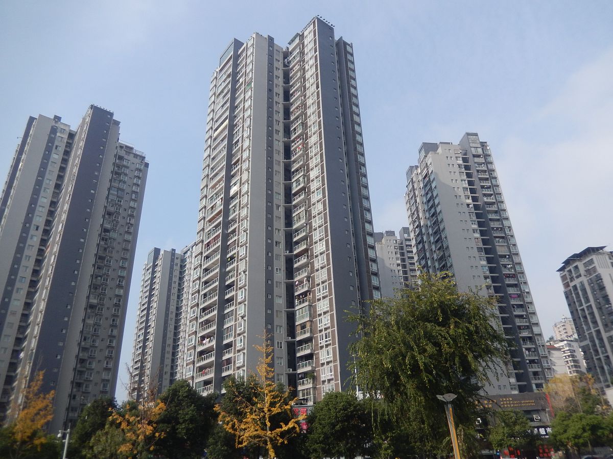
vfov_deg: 54.9
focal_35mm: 25
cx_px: 306
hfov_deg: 69.4
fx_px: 443
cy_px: 230
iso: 125
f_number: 6.8
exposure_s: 1/400
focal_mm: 4.5
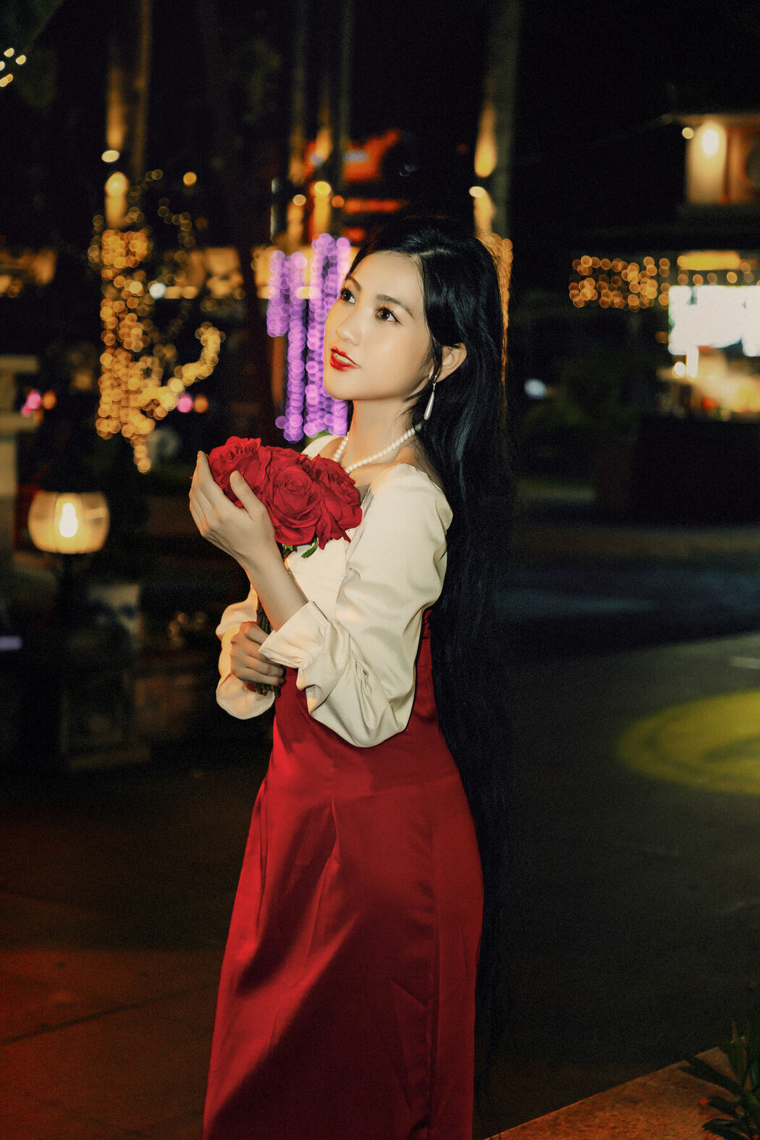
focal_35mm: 70
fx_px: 2216
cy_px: 570
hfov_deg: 19.5
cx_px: 380
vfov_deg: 28.8
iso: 2500
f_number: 4
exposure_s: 1/125
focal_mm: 70
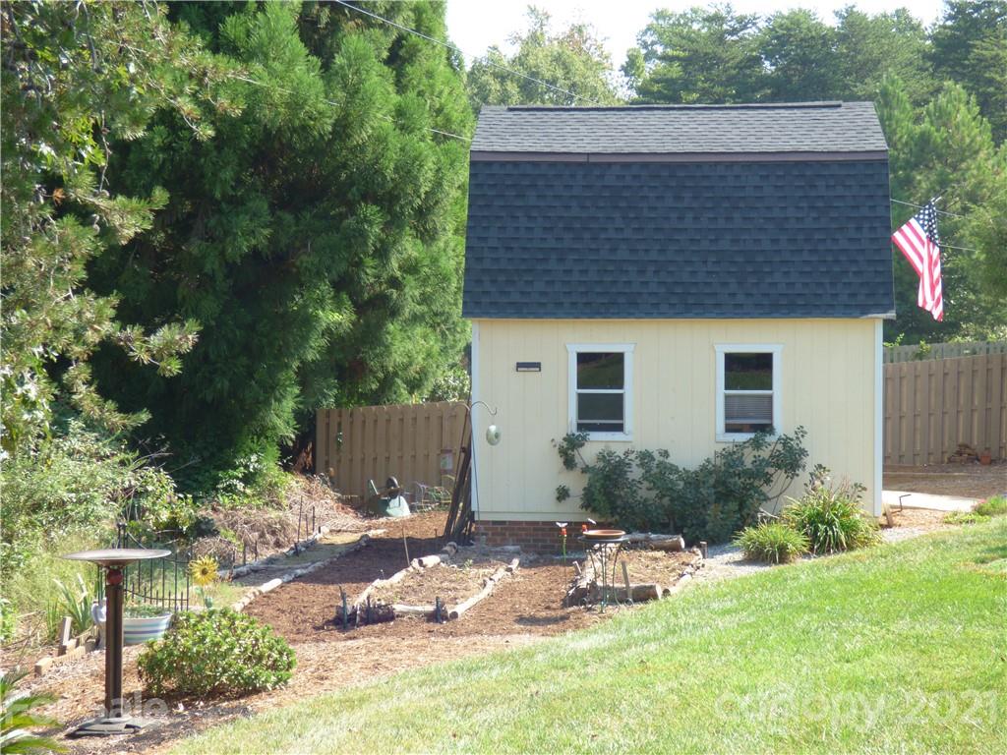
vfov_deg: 23.3
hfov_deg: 30.7
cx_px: 504
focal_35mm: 63
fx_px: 1833
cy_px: 378
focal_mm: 11.21
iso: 100
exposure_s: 1/200
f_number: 4.2
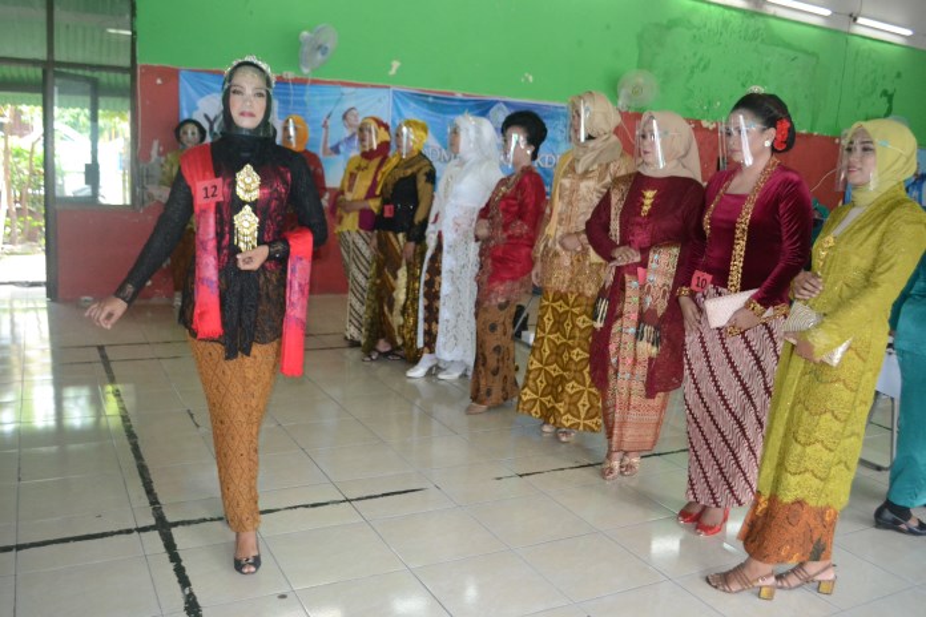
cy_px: 308
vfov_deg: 43.6
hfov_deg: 61.9
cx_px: 463
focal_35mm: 30
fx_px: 772
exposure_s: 1/160
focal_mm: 20
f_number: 3.8
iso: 2000
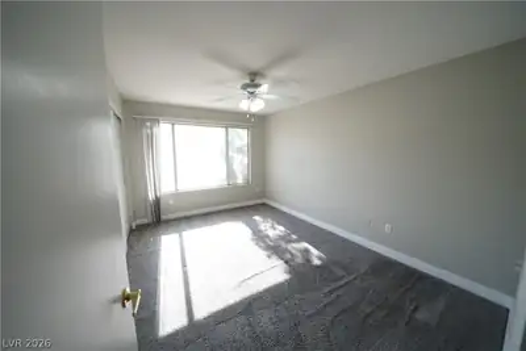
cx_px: 263
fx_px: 175
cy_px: 176
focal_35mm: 12
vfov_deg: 90.1
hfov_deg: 112.6
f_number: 9
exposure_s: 1/125
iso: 3200
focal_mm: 12
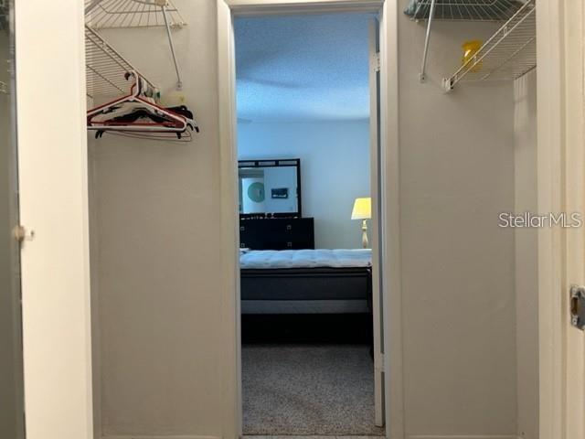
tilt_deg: -0.7
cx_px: 292
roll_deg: +1.1
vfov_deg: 53.1
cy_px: 220
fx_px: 439
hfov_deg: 67.3
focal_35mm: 26
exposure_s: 1/60
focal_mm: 5.7
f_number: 1.5
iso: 80
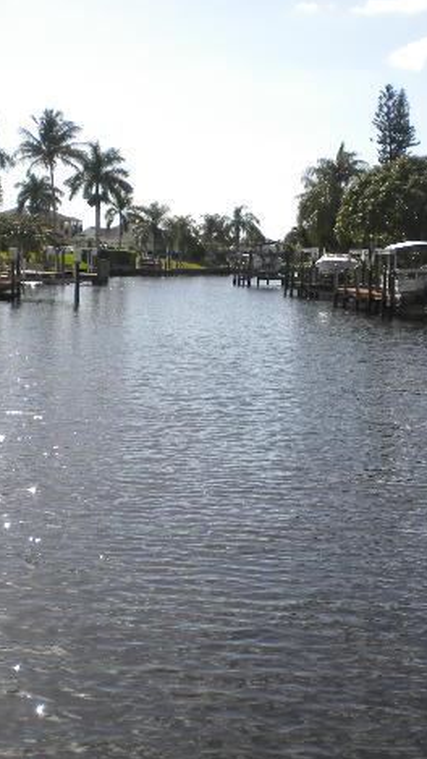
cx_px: 252
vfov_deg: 39.9
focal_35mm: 52
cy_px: 380
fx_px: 1046
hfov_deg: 23.0
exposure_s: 1/813
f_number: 4.6
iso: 80
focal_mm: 6.3
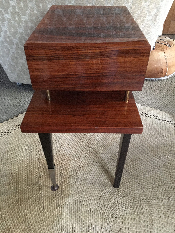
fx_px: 195
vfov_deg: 61.7
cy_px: 116
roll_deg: -1.8
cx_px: 88
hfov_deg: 48.2
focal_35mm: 29
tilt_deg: -38.2
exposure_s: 1/17
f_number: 2.2
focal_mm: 4.15
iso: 250
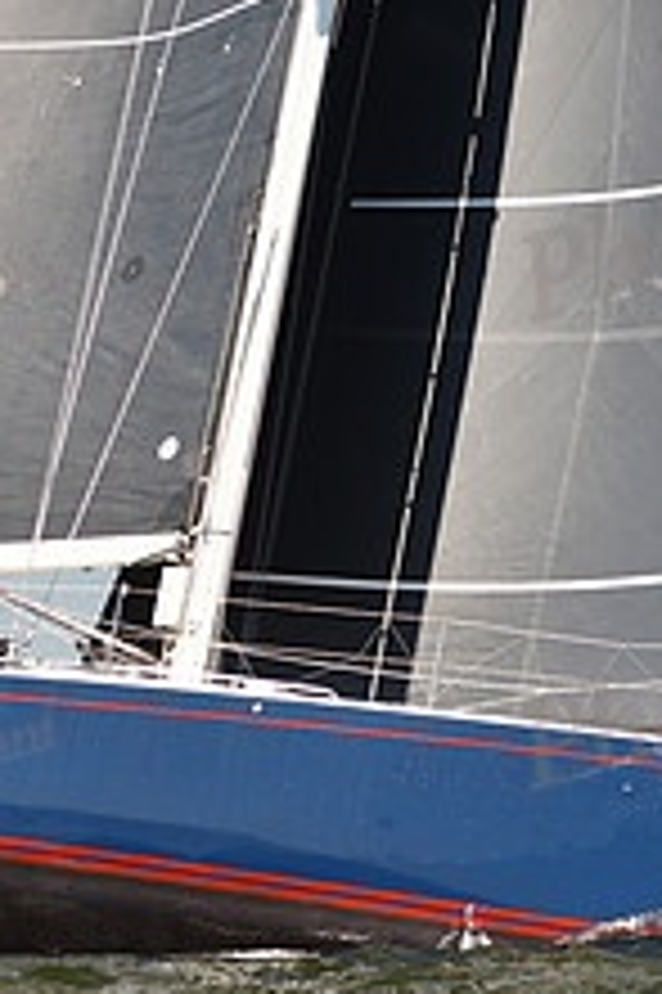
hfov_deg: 7.5
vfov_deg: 11.2
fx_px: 5083
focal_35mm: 184
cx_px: 293
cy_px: 501
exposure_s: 1/1600
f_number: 2.8
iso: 250
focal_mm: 70
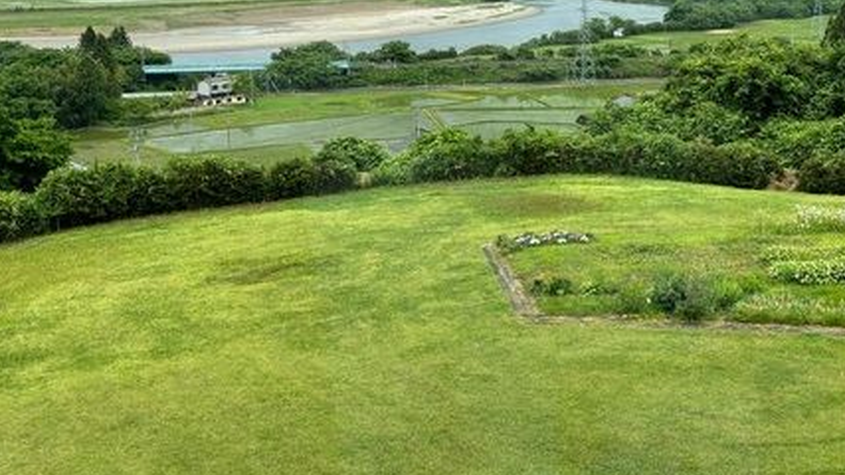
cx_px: 626
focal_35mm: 54
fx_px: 1210
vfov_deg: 21.9
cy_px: 78
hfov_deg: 37.6
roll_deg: -0.5
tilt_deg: -7.6
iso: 50
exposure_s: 1/1812
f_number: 1.6
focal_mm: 5.96
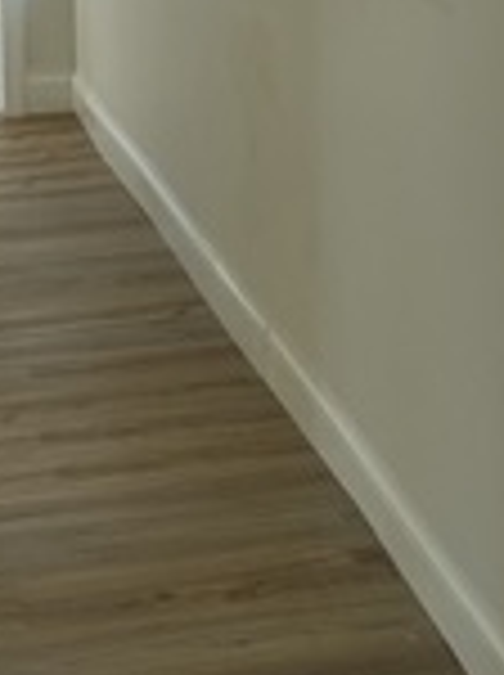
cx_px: 374
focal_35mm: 116
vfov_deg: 16.2
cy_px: -169
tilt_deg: -4.8
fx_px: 2258
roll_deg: -0.8
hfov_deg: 12.7
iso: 32
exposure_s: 1/130
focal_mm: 5.7
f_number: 1.5
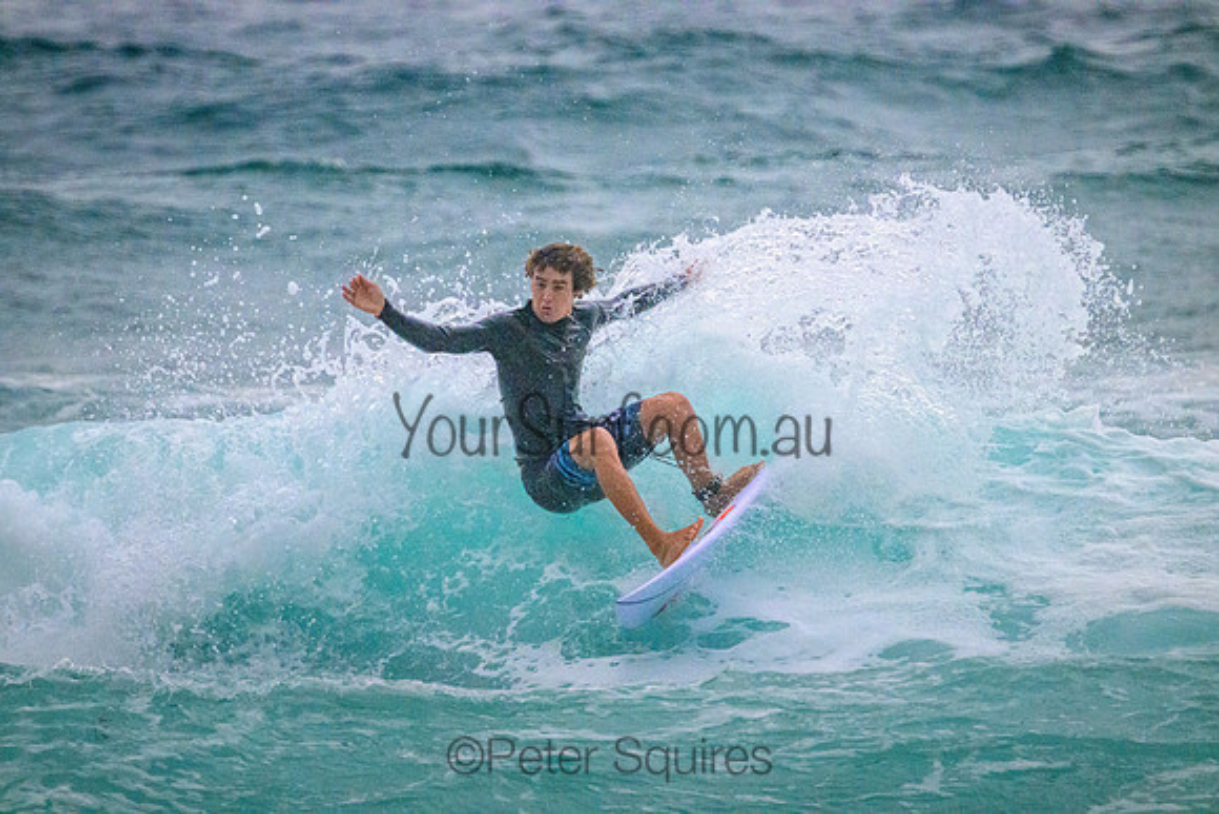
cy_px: 407
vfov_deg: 1.7
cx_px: 610
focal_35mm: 800
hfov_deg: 2.6
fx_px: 27094
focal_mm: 800
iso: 12800
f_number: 11
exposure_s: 1/2000
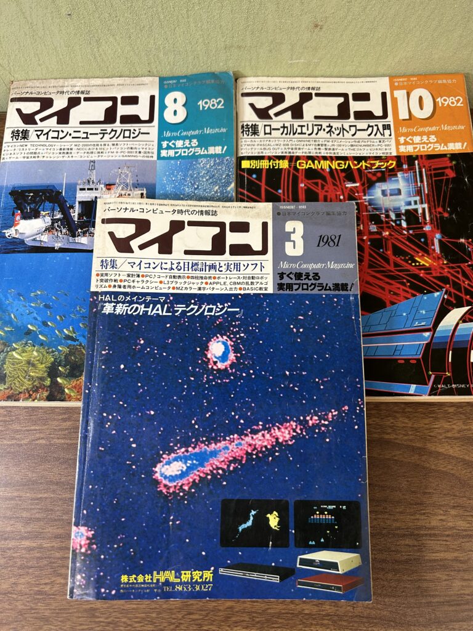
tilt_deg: -73.1
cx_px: 236
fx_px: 474
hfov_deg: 53.1
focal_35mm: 26
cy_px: 316
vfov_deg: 67.3
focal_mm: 5.7
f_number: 1.5
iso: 125
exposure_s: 1/60
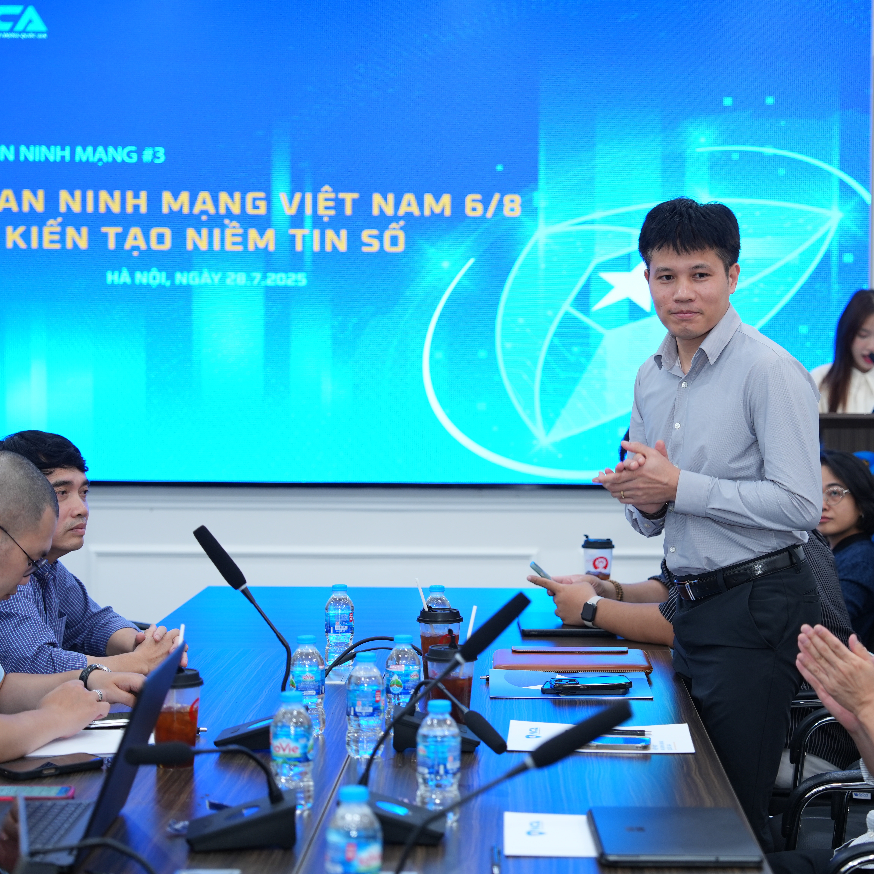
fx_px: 2028
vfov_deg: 24.3
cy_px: 432
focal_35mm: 71
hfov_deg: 24.2
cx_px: 564
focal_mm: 55
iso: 400
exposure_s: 1/100
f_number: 2.8
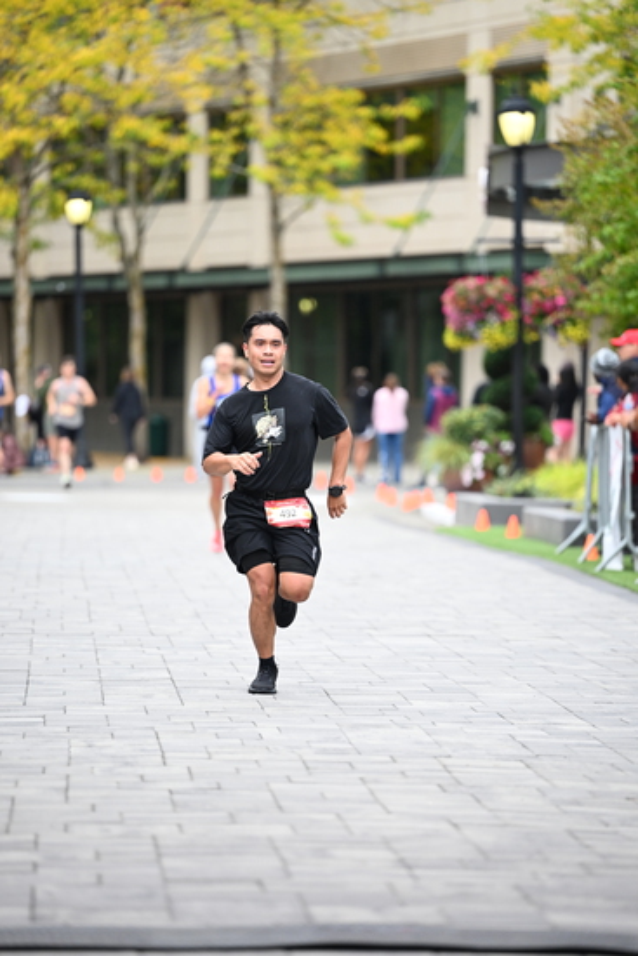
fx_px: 4649
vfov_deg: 11.7
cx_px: 319
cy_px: 478
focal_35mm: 175
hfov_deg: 7.9
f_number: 2.8
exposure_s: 1/1600
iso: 800
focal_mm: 175
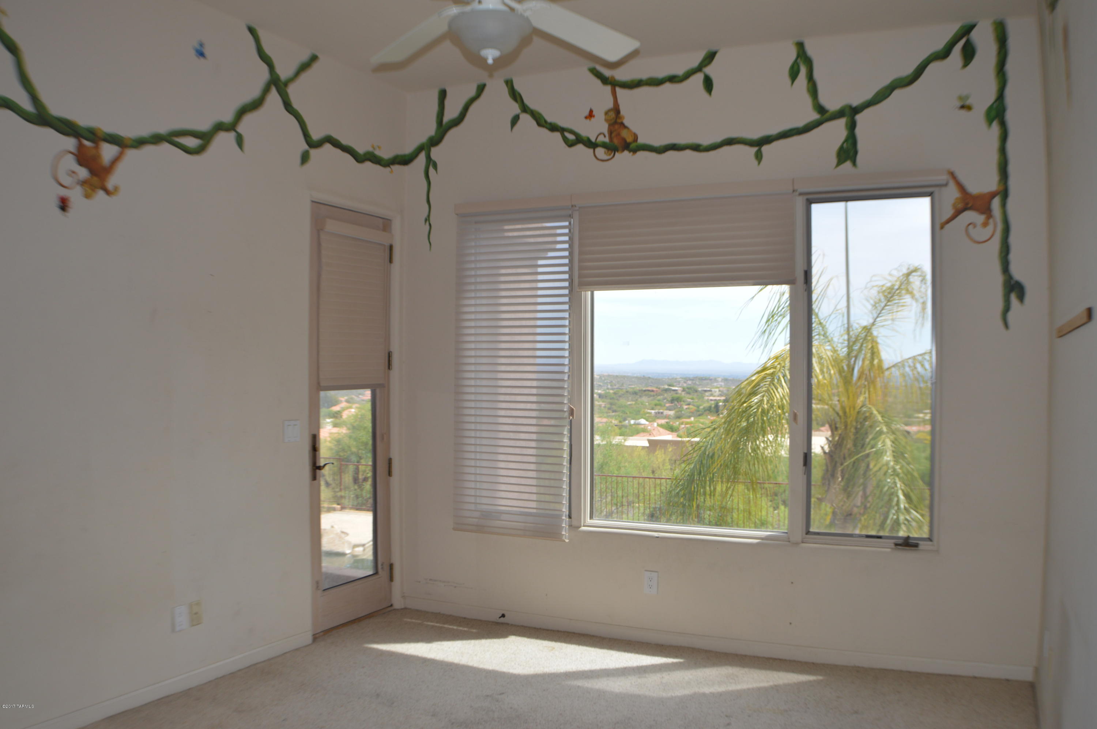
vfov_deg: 34.1
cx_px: 548
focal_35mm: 39
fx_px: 1187
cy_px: 364
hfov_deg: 49.6
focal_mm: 26
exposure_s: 1/160
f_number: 4
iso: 100
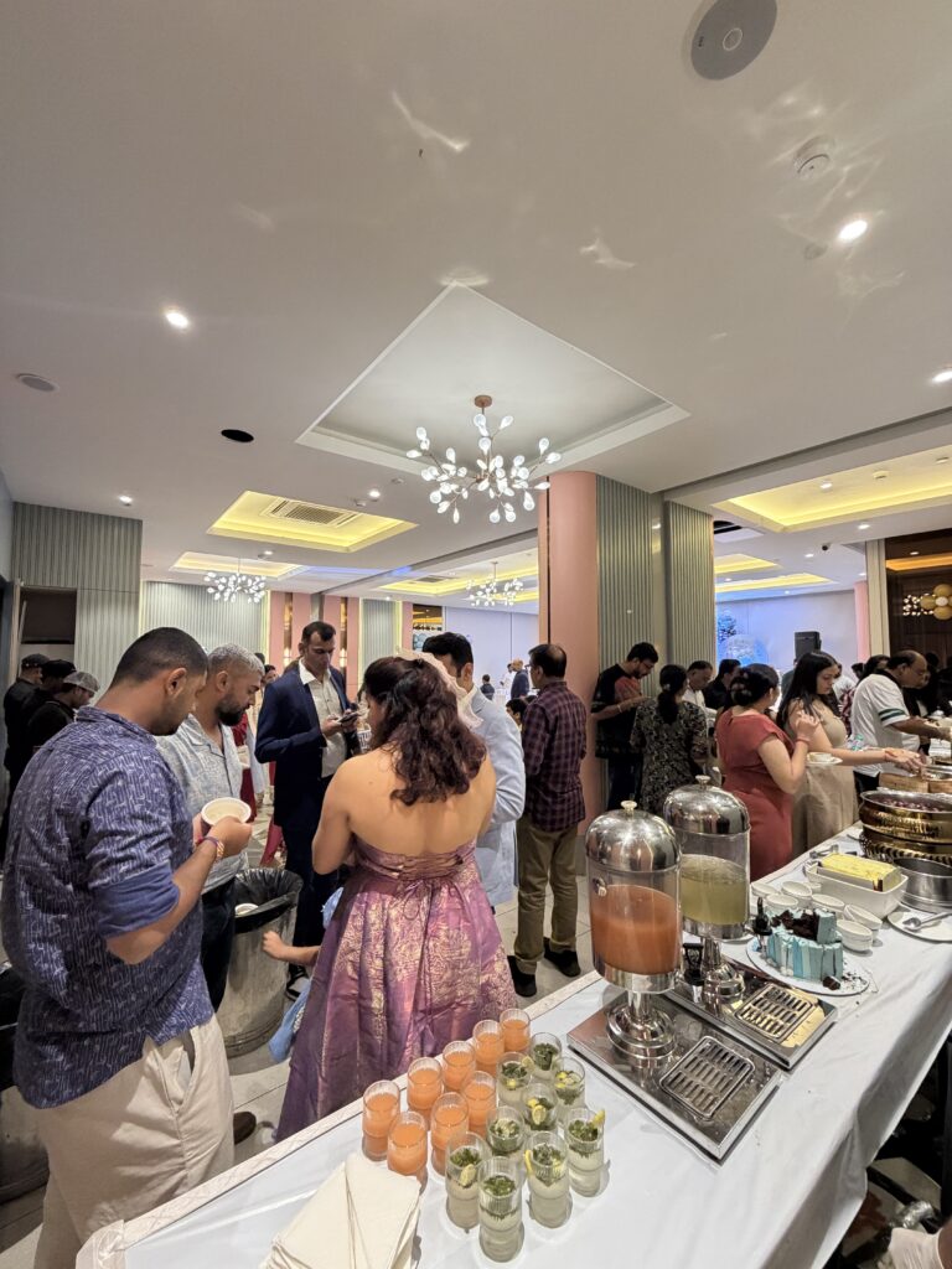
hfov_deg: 85.7
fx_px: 513
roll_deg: +0.3
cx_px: 476
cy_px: 634
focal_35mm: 14
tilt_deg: +2.8
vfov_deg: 102.1
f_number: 2.2
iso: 320
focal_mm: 2.22
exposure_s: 1/100
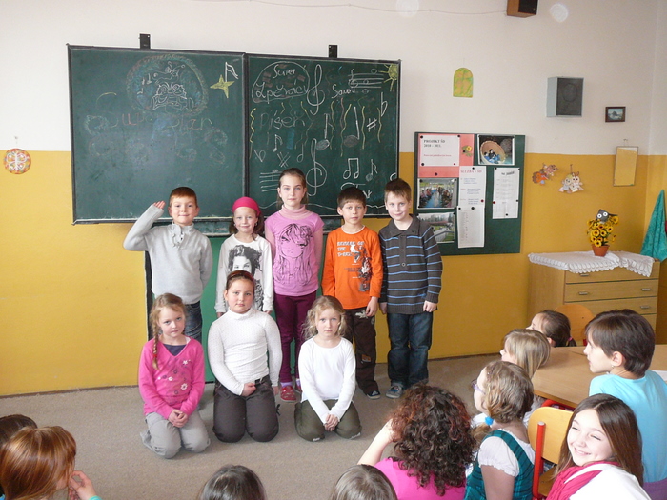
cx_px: 334
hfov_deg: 52.6
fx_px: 674
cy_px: 250
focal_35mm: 35
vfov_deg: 40.7
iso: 200
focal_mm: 5.2
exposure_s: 1/30
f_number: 2.8
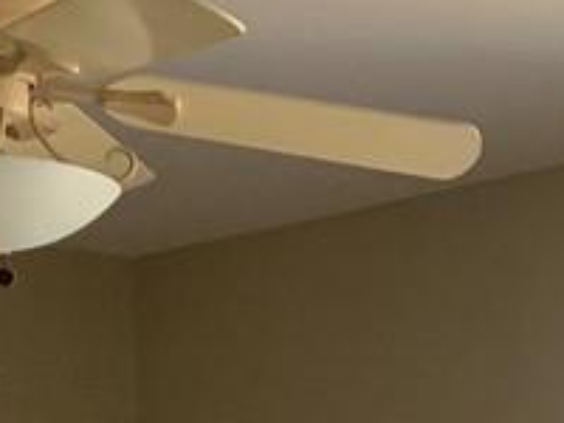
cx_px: 462
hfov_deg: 14.7
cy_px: 852
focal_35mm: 133
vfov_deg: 10.3
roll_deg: -1.3
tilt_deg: -5.8
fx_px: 2167
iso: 100
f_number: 1.8
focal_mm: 4.25
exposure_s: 1/60
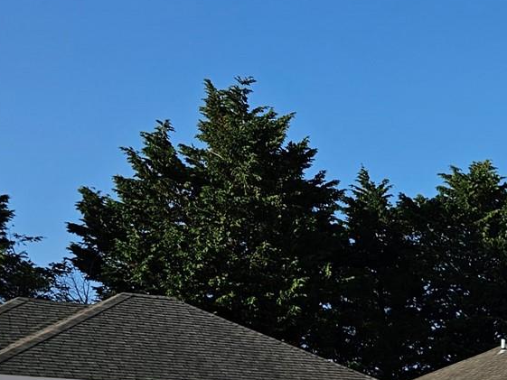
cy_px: 477
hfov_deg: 19.0
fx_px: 1231
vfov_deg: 16.7
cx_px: 854
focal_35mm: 84
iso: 10
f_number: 1.7
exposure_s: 1/1027
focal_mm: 6.3
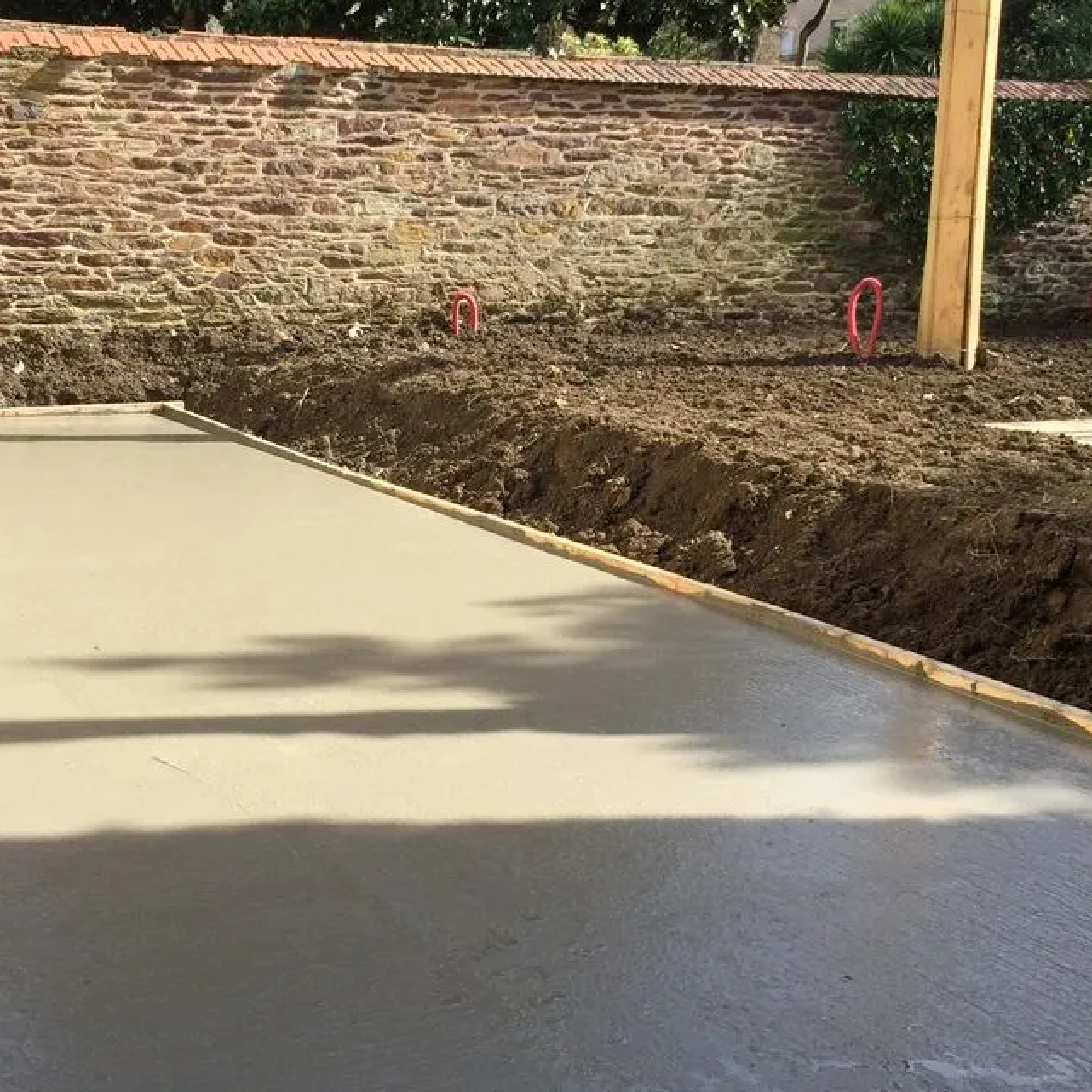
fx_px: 1713
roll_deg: +0.1
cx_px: 474
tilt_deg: -12.1
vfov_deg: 35.3
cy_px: 503
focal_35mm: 48
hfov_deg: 35.3
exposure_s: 1/842
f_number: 2.2
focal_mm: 4.15
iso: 32
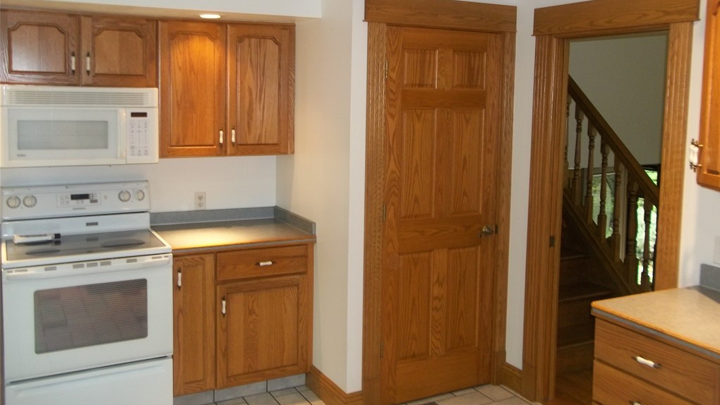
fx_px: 668
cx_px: 361
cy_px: 158
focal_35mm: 35
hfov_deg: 56.6
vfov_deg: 33.6
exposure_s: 1/30
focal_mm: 5.7
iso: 160
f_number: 2.9
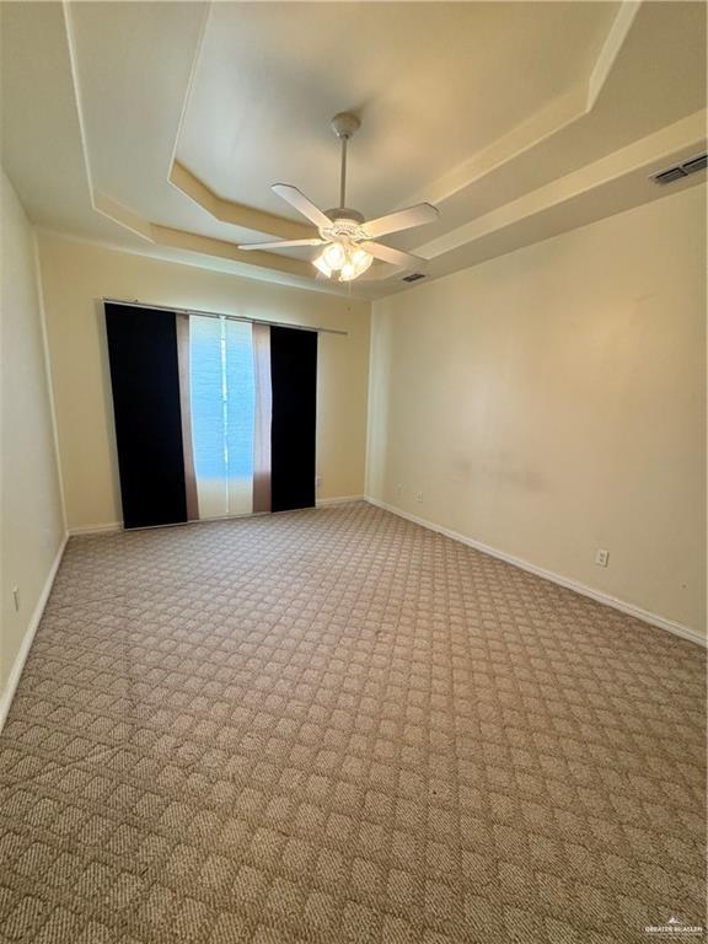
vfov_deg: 102.1
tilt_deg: -9.7
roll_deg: -1.1
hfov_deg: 85.7
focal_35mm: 14
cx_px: 354
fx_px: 382
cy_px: 472
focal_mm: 2.22
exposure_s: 1/120
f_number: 2.2
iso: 320
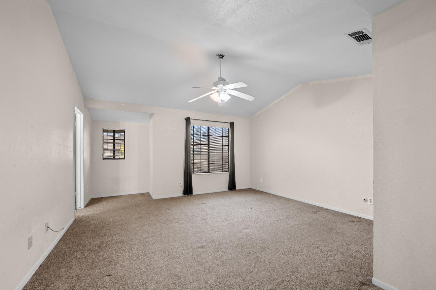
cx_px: 218
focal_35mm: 14
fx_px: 169
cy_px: 145
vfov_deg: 81.1
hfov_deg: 104.3
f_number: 9
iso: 250
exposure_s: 1/3
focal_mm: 14
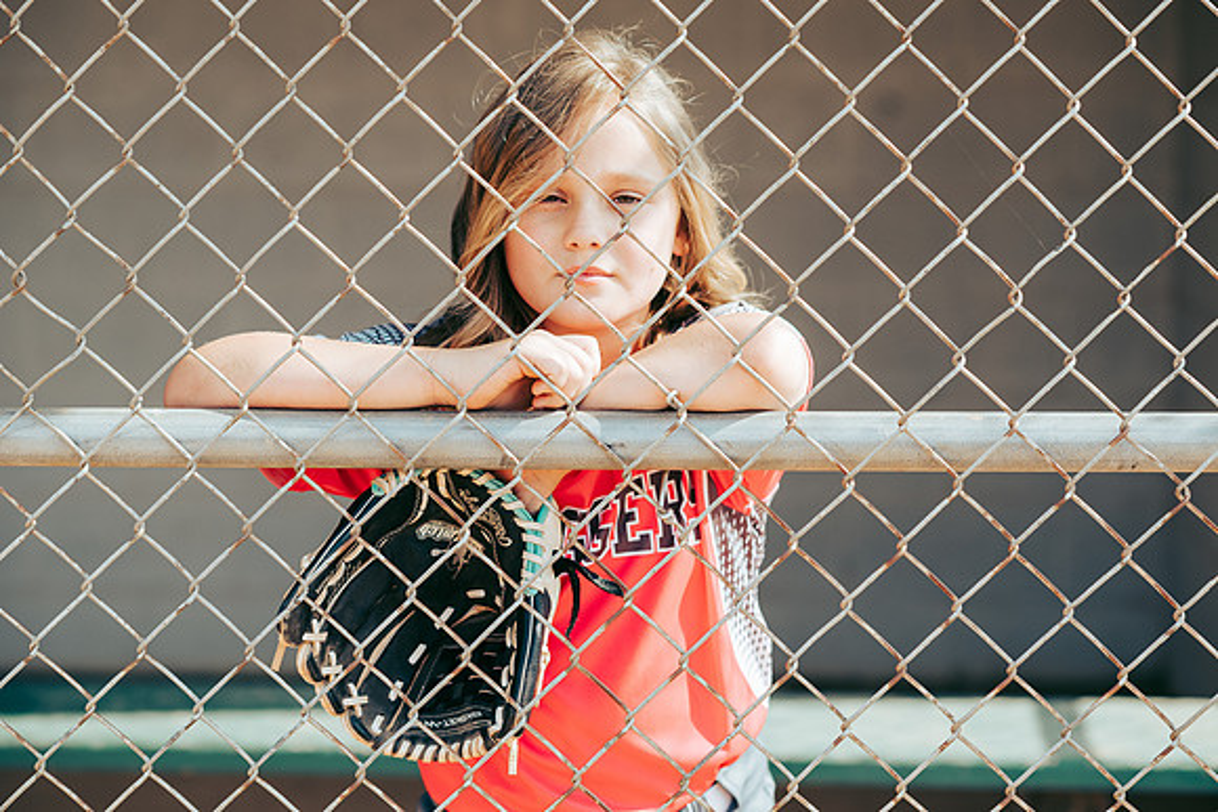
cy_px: 406
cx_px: 609
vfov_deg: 16.1
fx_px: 2876
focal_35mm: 85
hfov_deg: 23.9
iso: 160
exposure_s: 1/800
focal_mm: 85
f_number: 2.8
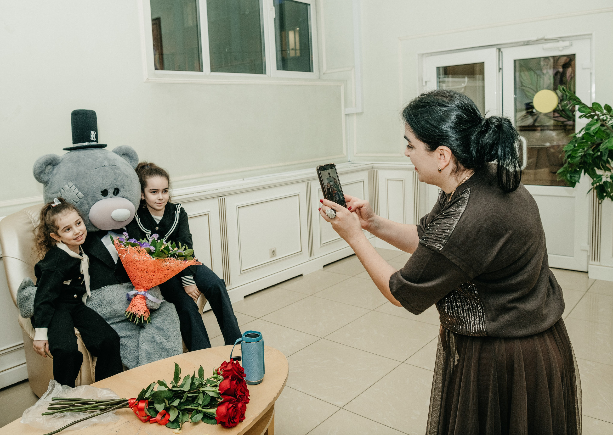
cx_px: 297
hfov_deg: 62.8
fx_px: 502
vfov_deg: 46.7
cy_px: 184
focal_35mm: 29
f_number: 5
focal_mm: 24
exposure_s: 1/160
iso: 640
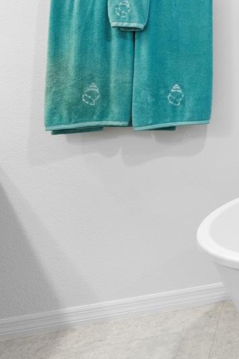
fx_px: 478
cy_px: 38
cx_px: 485
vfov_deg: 38.4
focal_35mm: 48
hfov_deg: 18.2
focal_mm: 16
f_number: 8
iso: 800
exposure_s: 1/6
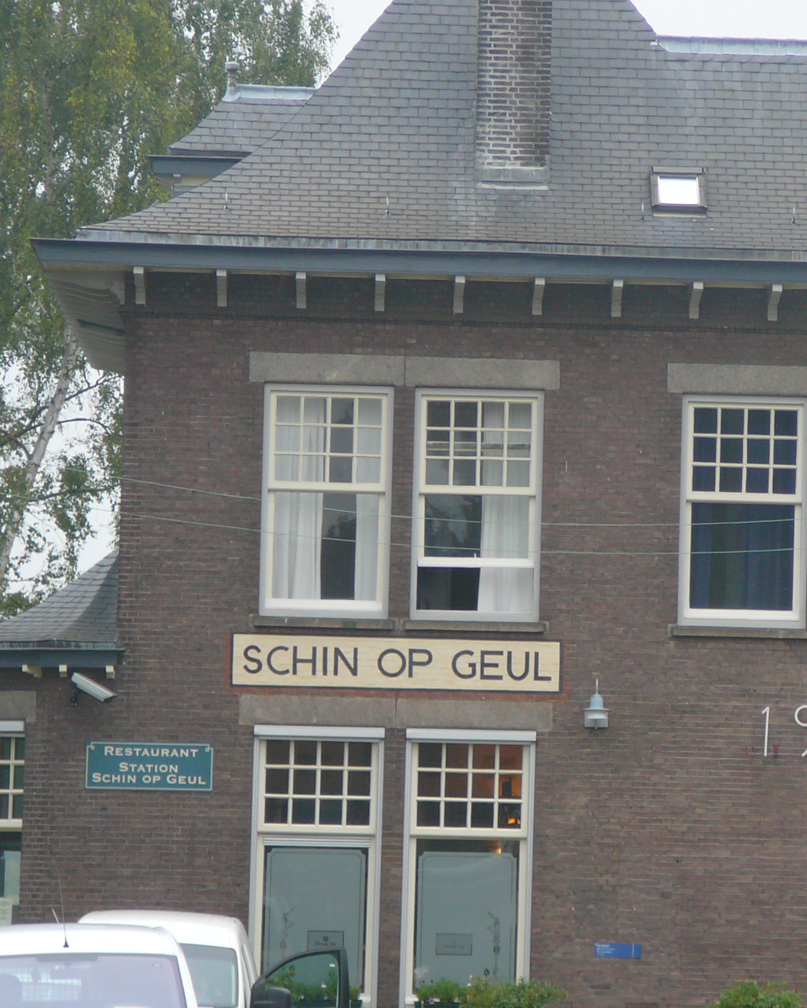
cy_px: 503
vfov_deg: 8.4
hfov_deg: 6.7
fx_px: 6897
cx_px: 633
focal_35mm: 231
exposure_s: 1/40
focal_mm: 26.3
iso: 80
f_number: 4
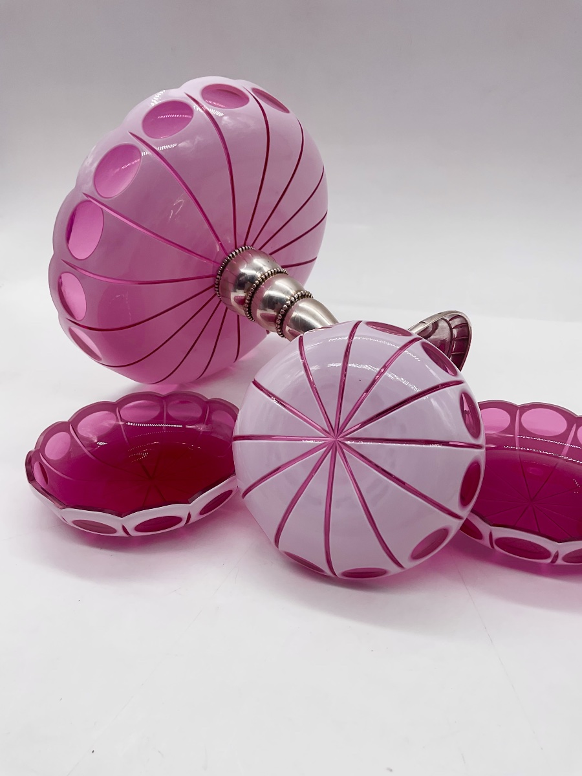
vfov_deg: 61.7
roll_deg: +2.4
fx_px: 650
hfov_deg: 48.2
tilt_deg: -28.9
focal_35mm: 29
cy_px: 388
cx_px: 291
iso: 16
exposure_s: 1/403
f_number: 1.8
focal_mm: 3
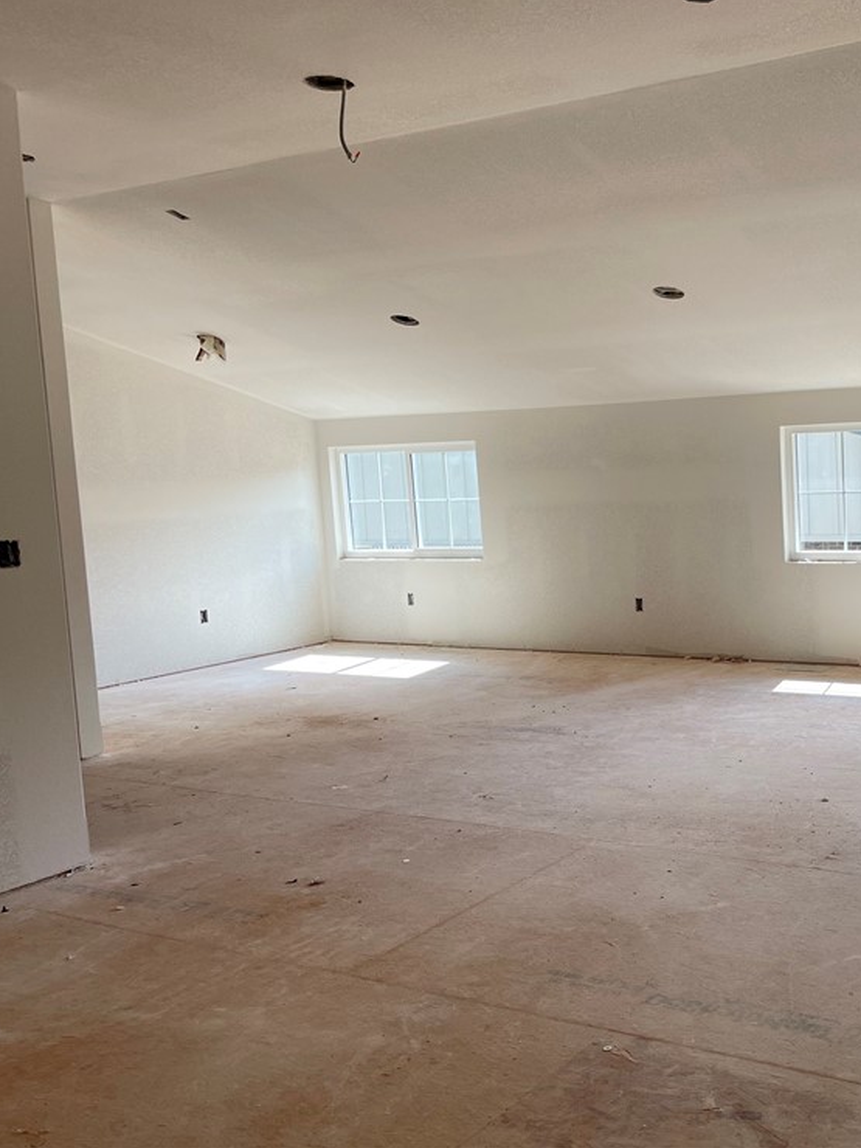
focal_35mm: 36
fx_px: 1194
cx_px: 769
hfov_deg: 37.2
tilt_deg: -5.7
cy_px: 554
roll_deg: +2.8
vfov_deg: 51.3
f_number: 1.6
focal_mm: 4.2
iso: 32
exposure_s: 1/206
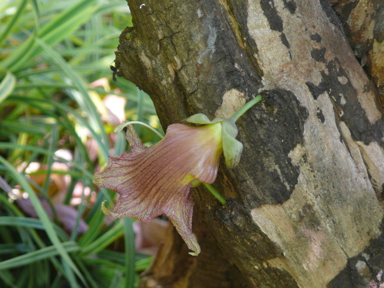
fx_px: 2873
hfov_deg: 7.6
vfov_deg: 5.7
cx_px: 192
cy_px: 144
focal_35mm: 259
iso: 100
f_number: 3.6
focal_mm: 38.4
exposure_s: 1/50
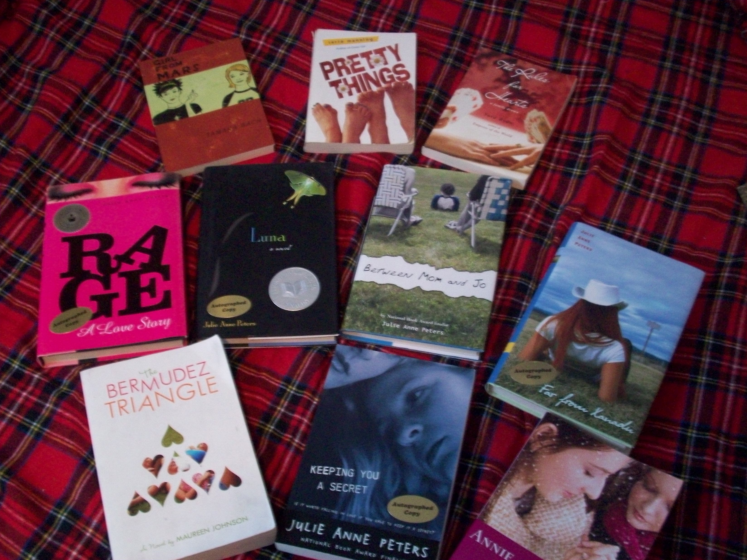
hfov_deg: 50.1
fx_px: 798
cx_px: 374
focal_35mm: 37
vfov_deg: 38.7
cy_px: 280
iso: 200
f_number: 2.8
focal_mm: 6.2
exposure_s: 1/8
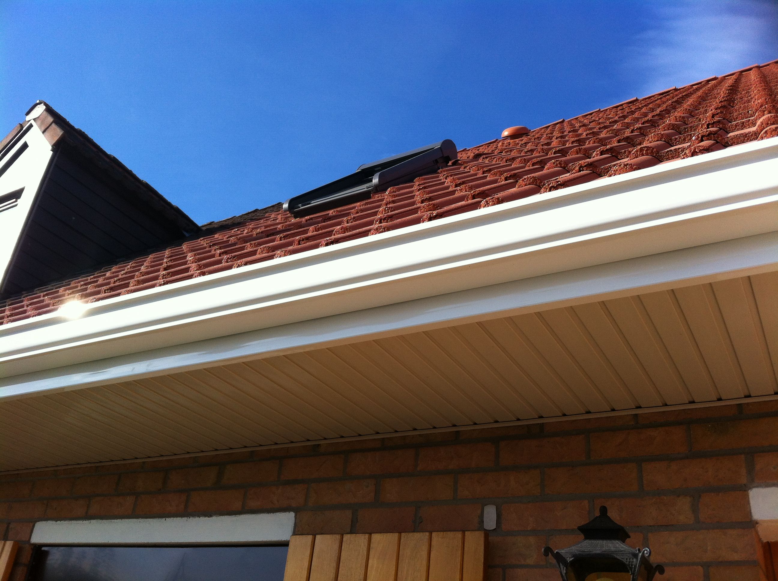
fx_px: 785
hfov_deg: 52.7
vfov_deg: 40.6
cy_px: 290
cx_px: 389
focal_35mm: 35
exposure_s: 1/838
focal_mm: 3.85
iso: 80
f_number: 2.8
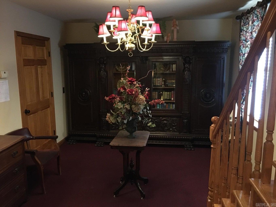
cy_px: 104
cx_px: 138
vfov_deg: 48.2
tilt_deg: -9.1
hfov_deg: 61.7
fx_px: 231
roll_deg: +0.3
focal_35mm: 29
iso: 320
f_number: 2.2
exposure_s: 1/15
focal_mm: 4.15
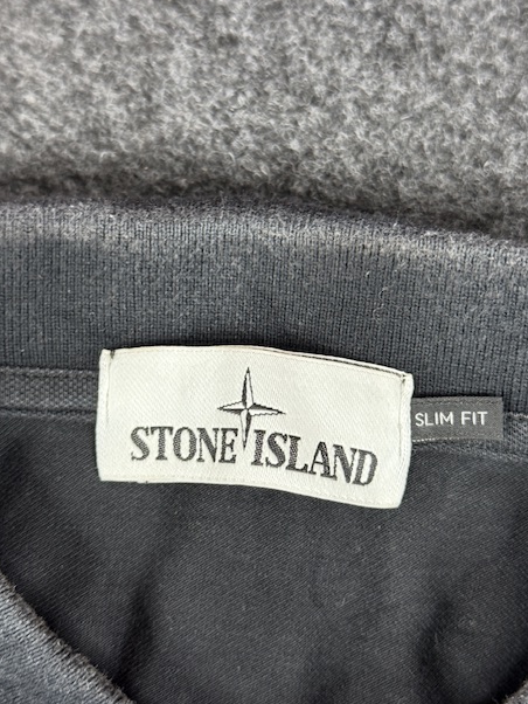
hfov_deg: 28.6
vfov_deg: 37.5
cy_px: 336
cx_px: 271
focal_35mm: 51
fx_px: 1036
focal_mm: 6.76
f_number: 1.78
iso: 160
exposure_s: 1/50
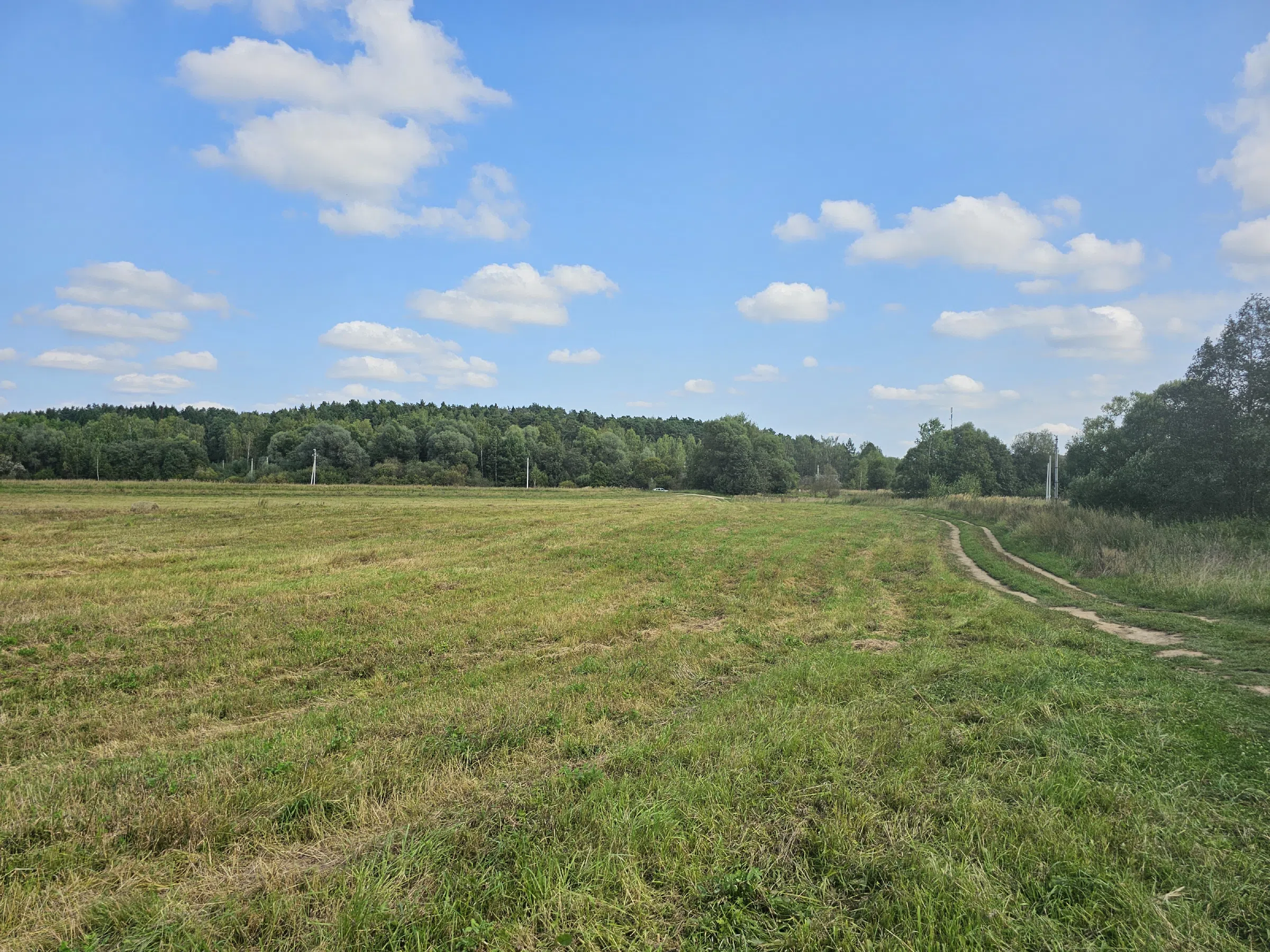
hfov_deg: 73.9
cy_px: 476
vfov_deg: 58.9
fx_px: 844
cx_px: 635
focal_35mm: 23
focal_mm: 6.3
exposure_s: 1/984
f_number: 1.7
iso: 10
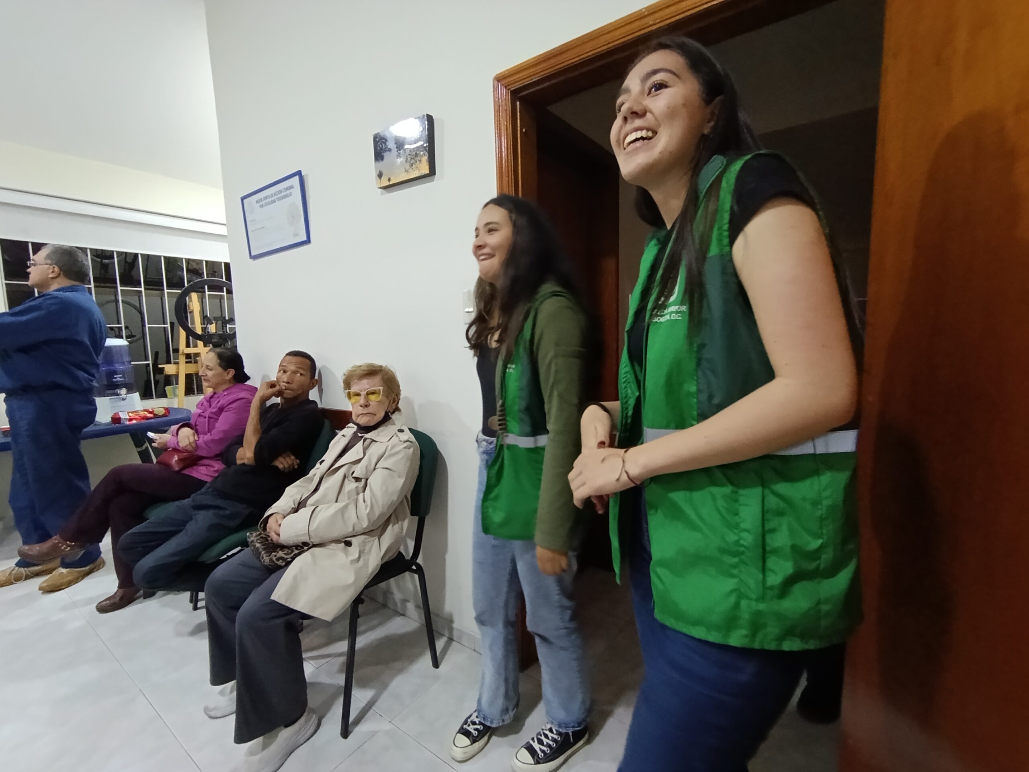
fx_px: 476
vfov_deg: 78.1
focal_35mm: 16
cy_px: 386
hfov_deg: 94.5
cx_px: 514
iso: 800
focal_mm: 1.65
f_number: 2.2
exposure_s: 1/30
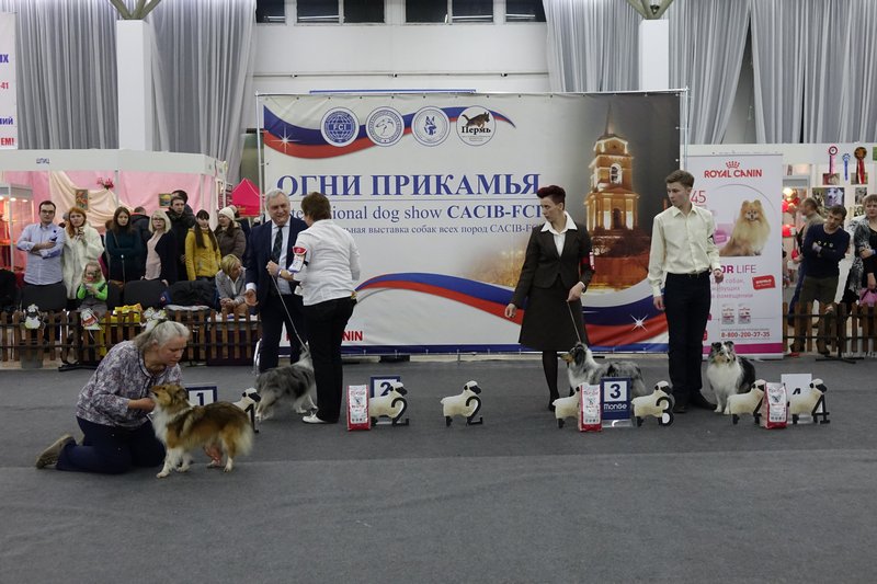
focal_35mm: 38
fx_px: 925
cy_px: 292
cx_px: 438
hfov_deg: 50.7
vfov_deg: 35.0
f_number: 2.8
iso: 1600
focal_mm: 13.94
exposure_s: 1/125
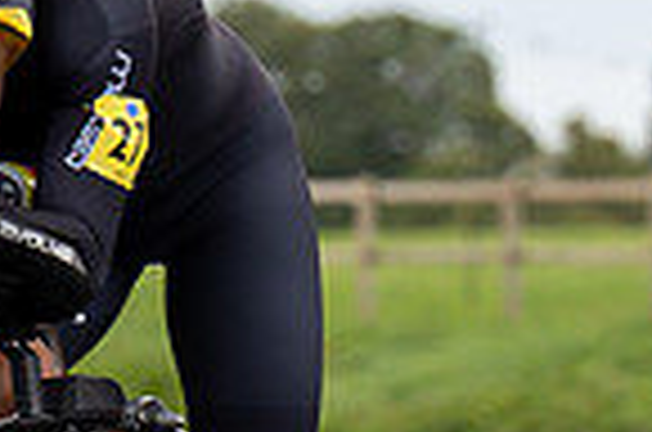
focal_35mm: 988
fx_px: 17855
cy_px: 608
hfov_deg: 2.1
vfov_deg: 1.4
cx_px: -47
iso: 200
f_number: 4.5
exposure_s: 1/800
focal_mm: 152
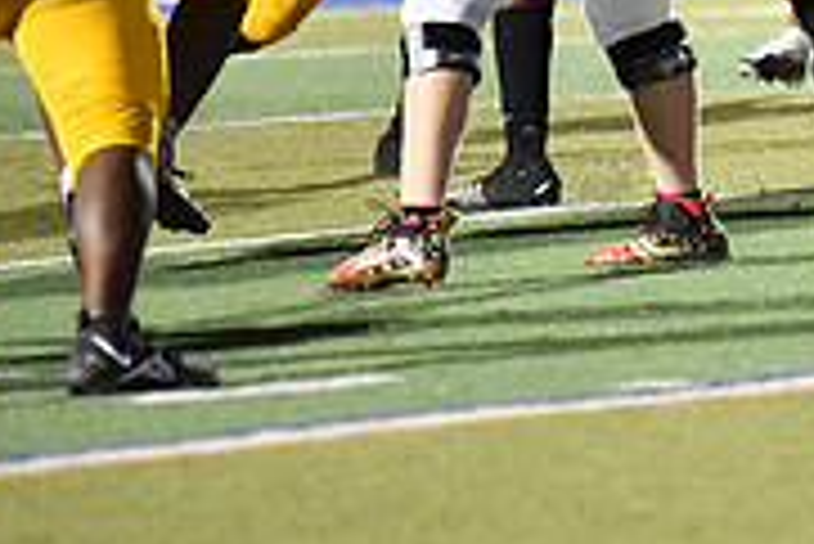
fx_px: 14528
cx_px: 953
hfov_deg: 3.2
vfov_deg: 2.1
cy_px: -115
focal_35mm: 642
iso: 8000
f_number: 2.8
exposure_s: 1/1250
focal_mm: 200
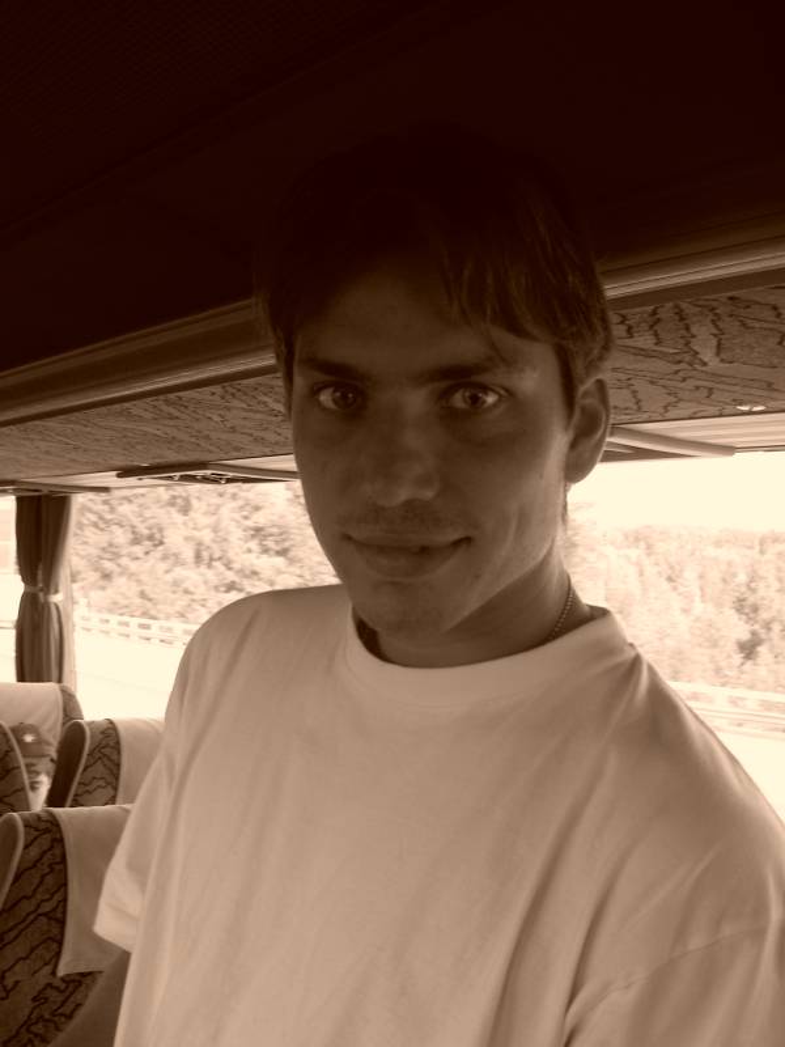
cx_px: 392
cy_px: 524
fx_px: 1179
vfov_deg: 47.9
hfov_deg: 36.8
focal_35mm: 39
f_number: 2.8
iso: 100
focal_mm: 8
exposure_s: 1/80
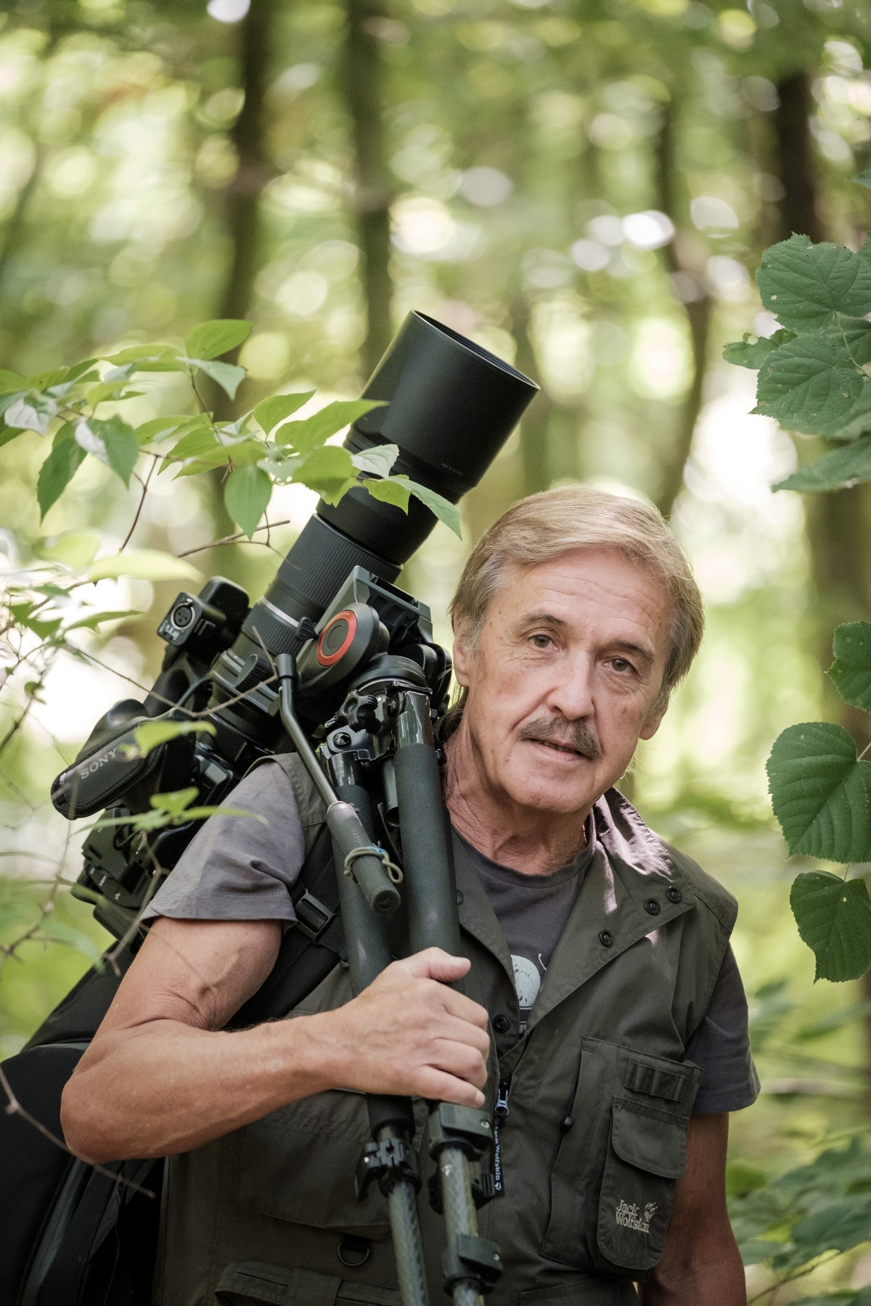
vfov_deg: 9.8
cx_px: 436
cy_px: 653
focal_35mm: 210
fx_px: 7621
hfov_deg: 6.5
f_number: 2.8
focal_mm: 140
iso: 6400
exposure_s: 1/250
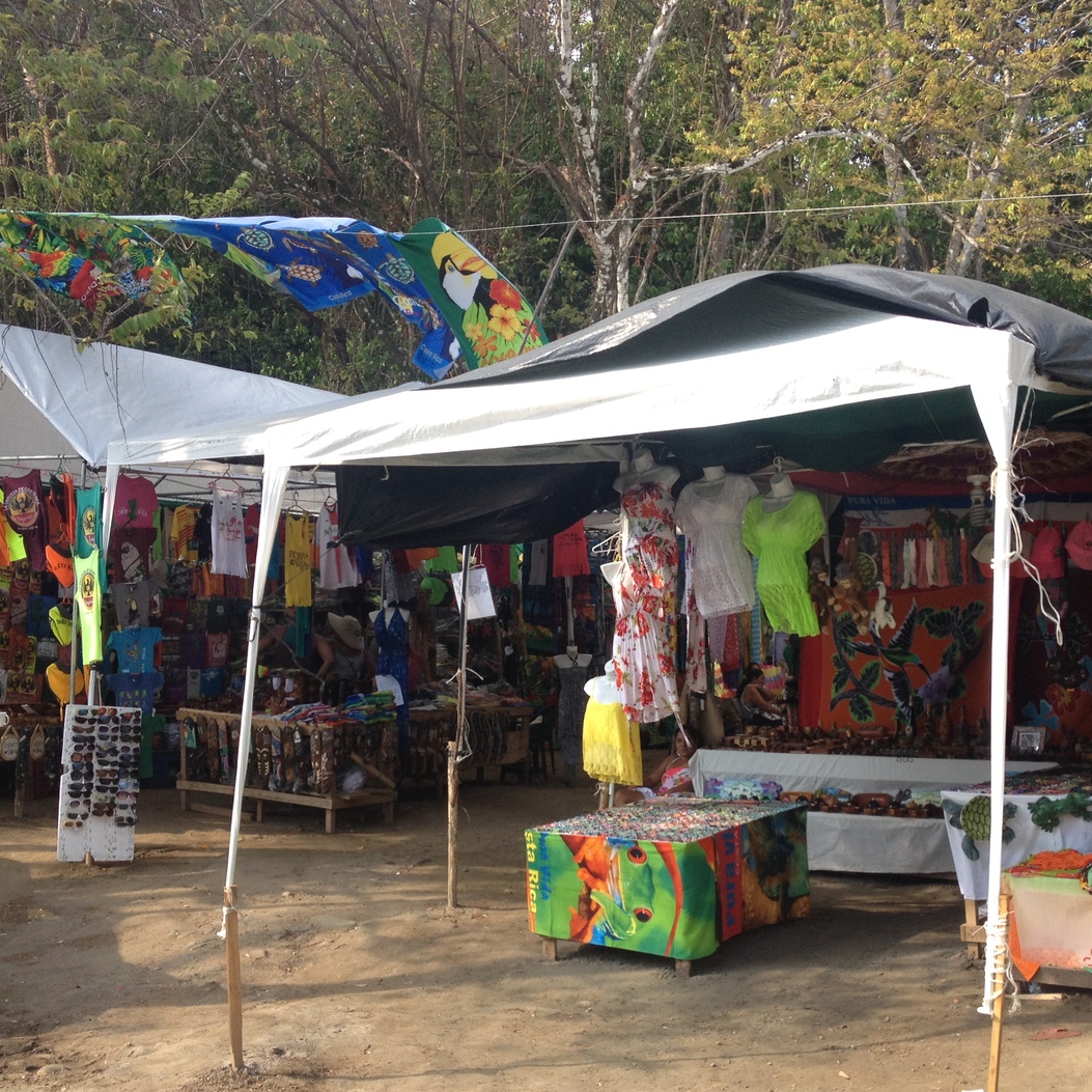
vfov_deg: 36.0
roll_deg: +1.2
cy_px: 612
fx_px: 1677
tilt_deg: +0.4
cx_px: 608
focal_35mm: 47
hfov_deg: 36.0
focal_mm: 4.28
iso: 50
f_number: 2.4
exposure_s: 1/506
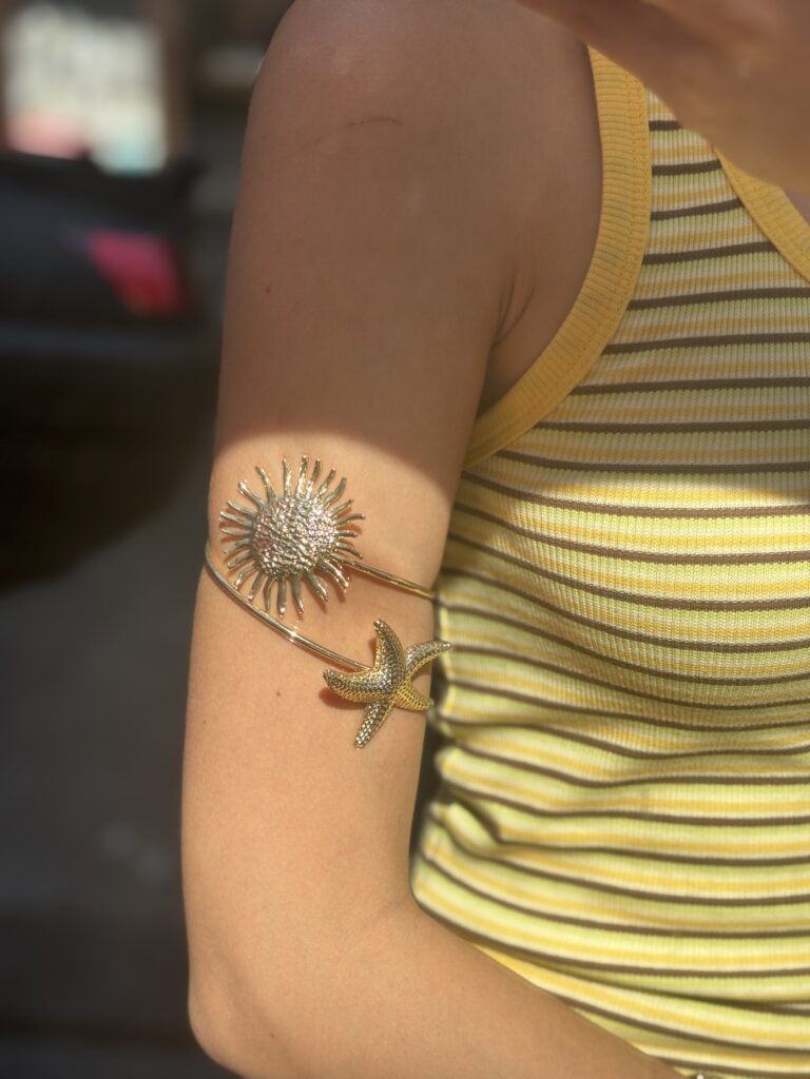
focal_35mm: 52
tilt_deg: -42.7
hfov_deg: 28.0
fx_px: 1622
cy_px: 540
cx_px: 405
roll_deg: -2.4
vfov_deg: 36.8
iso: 40
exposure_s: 1/2513
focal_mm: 5.96
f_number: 1.6
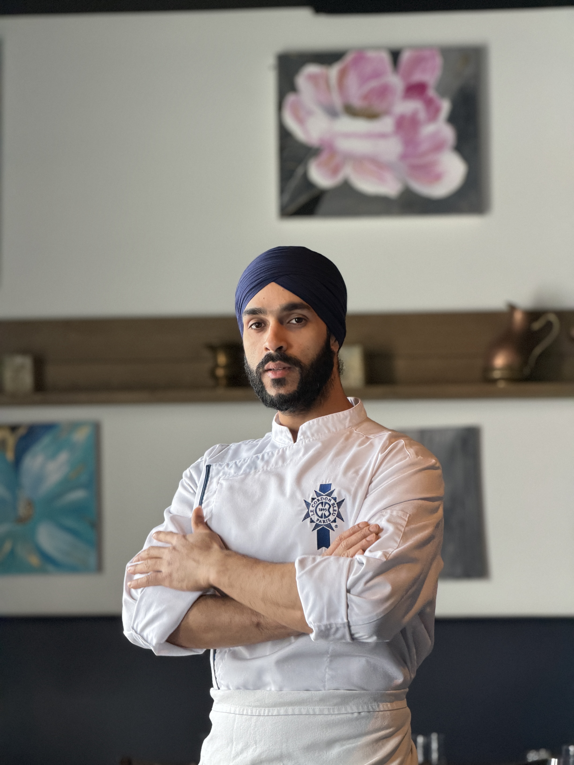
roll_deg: +0.4
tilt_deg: +4.2
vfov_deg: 19.6
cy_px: 382
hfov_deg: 14.8
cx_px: 287
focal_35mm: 100
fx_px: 2211
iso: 500
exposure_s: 1/60
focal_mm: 16.89
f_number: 2.8
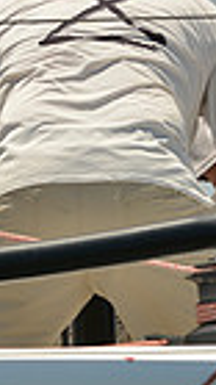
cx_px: -529
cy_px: 339
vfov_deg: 1.7
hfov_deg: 0.9
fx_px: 13363
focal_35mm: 1310
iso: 200
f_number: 6.3
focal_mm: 300
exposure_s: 1/1250
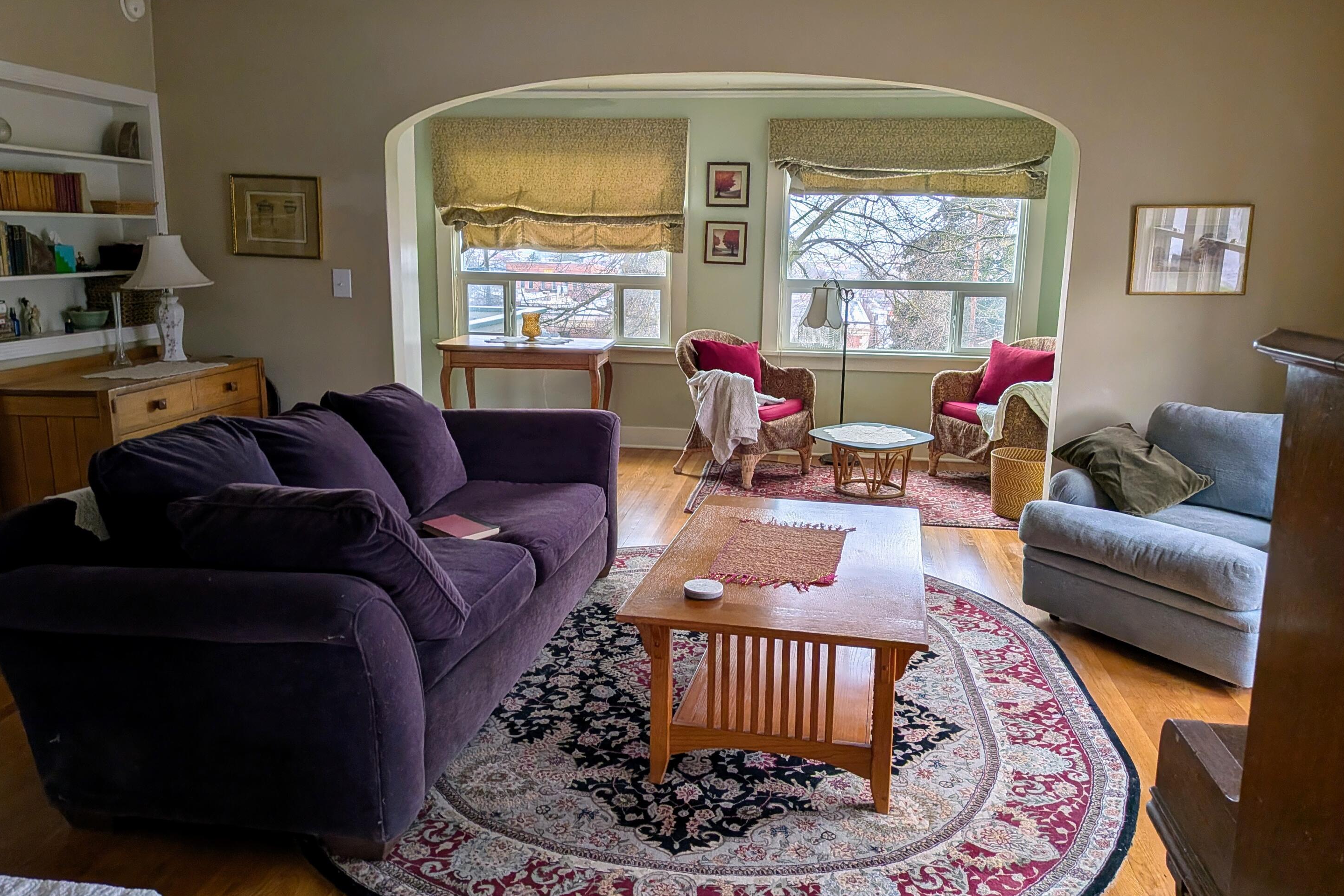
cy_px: 426
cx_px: 669
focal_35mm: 26
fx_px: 971
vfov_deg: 49.5
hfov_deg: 69.4
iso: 33
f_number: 1.7
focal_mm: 4.53
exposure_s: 1/154
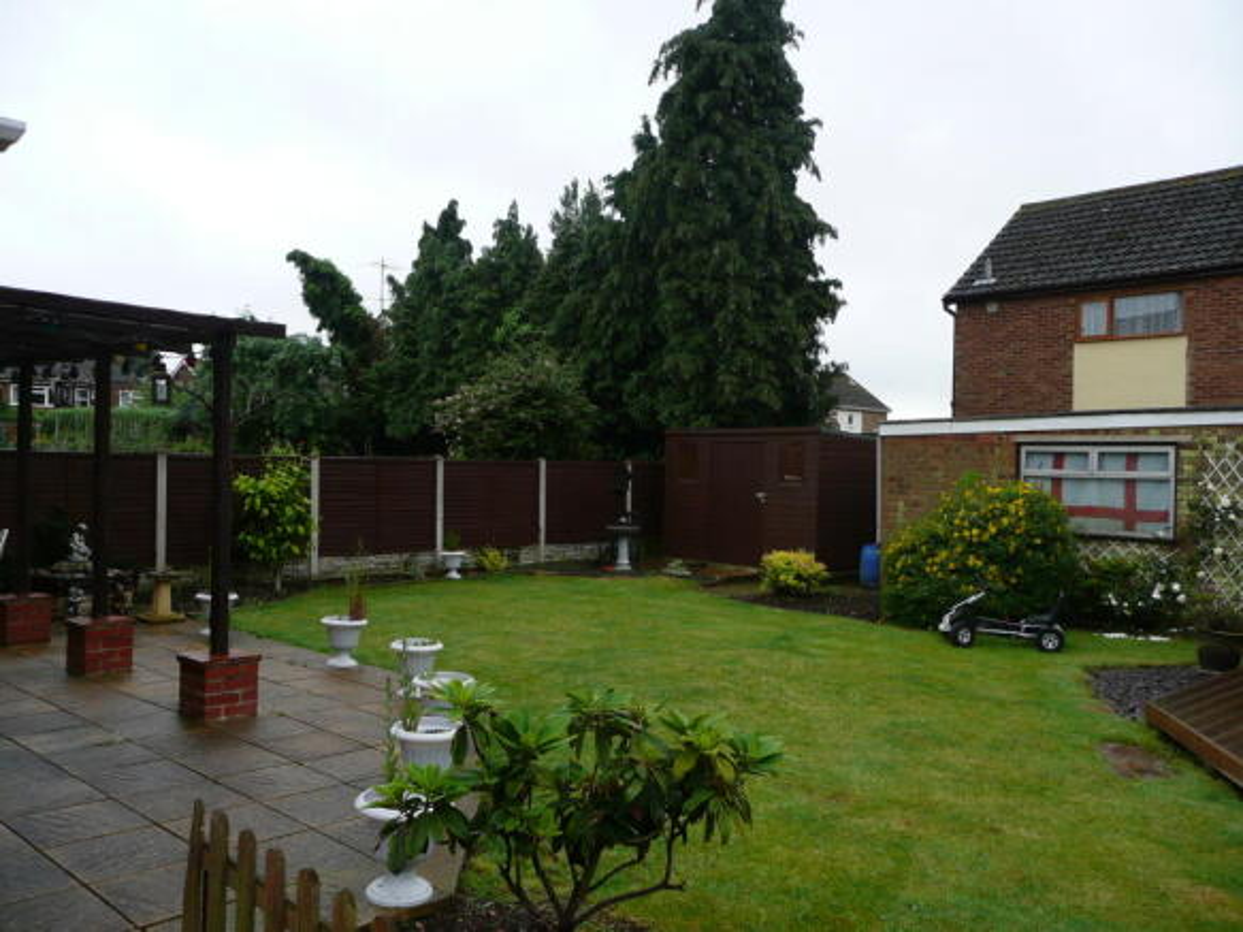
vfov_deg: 49.7
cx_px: 622
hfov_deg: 63.5
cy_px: 466
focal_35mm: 28
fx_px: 1005
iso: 100
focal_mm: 4.6
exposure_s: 1/200
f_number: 3.3
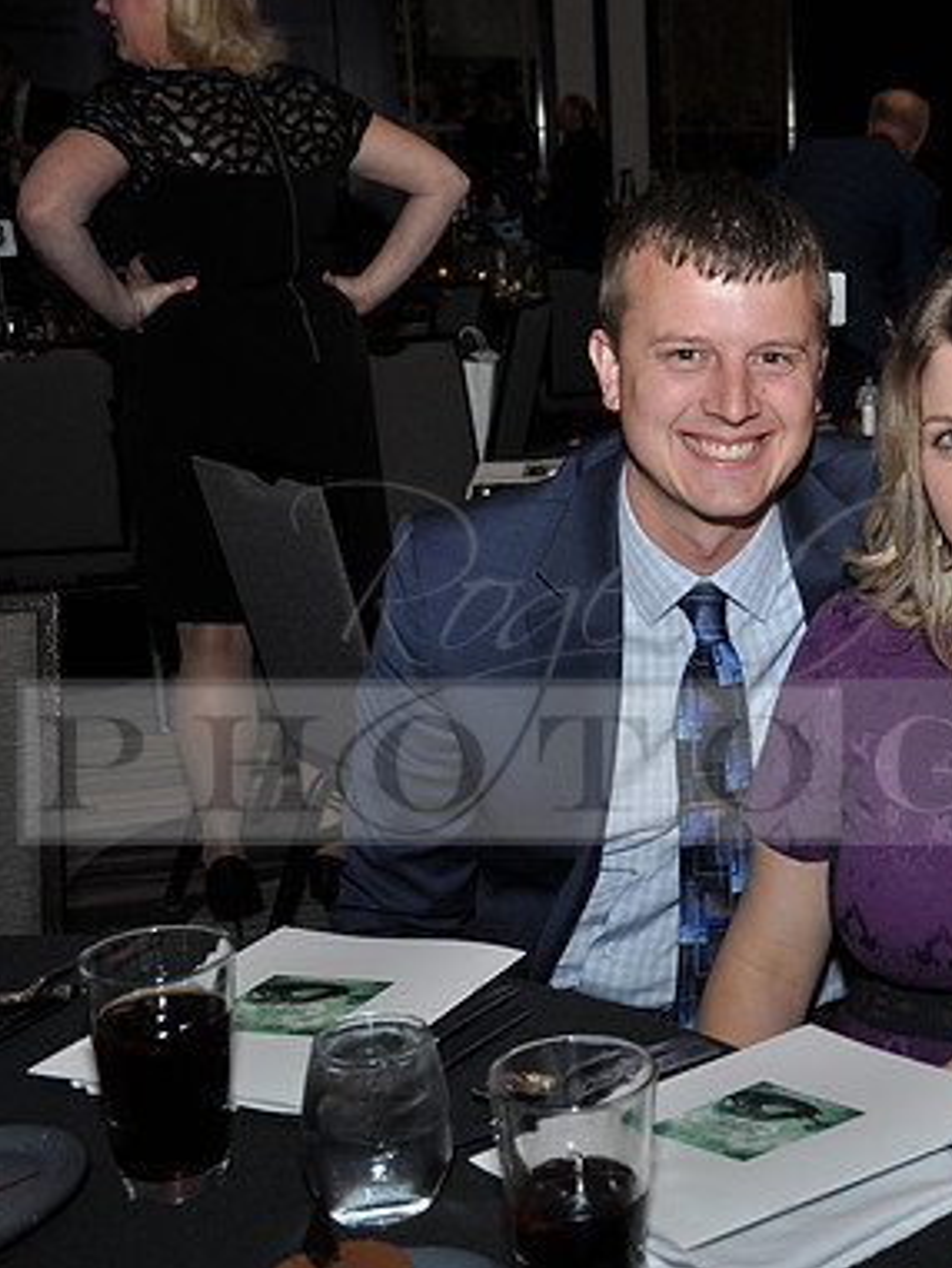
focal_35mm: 57
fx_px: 2089
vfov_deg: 33.8
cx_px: 952
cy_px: 631
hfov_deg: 24.5
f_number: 4
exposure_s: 1/60
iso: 200
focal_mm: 26
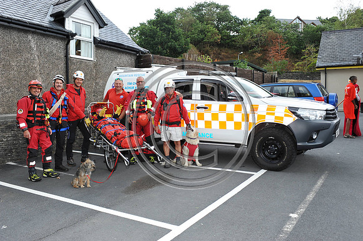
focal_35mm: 32
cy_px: 120
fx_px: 322
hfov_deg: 58.7
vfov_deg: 41.1
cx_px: 182
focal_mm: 32
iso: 400
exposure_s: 1/250
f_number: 8
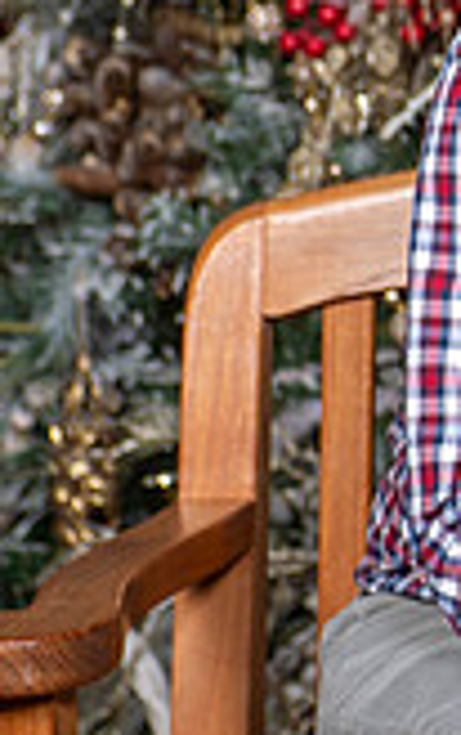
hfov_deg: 5.6
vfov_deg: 9.4
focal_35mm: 223
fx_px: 4467
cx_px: 1191
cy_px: 197
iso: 160
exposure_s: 1/125
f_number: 7.1
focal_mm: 62
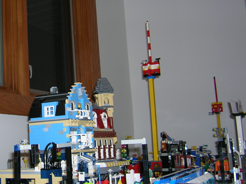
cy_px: 84
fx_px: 398
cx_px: 52
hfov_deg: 33.4
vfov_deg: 26.1
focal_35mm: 56
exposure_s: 1/60.1
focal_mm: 5.7
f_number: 2.9
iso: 50
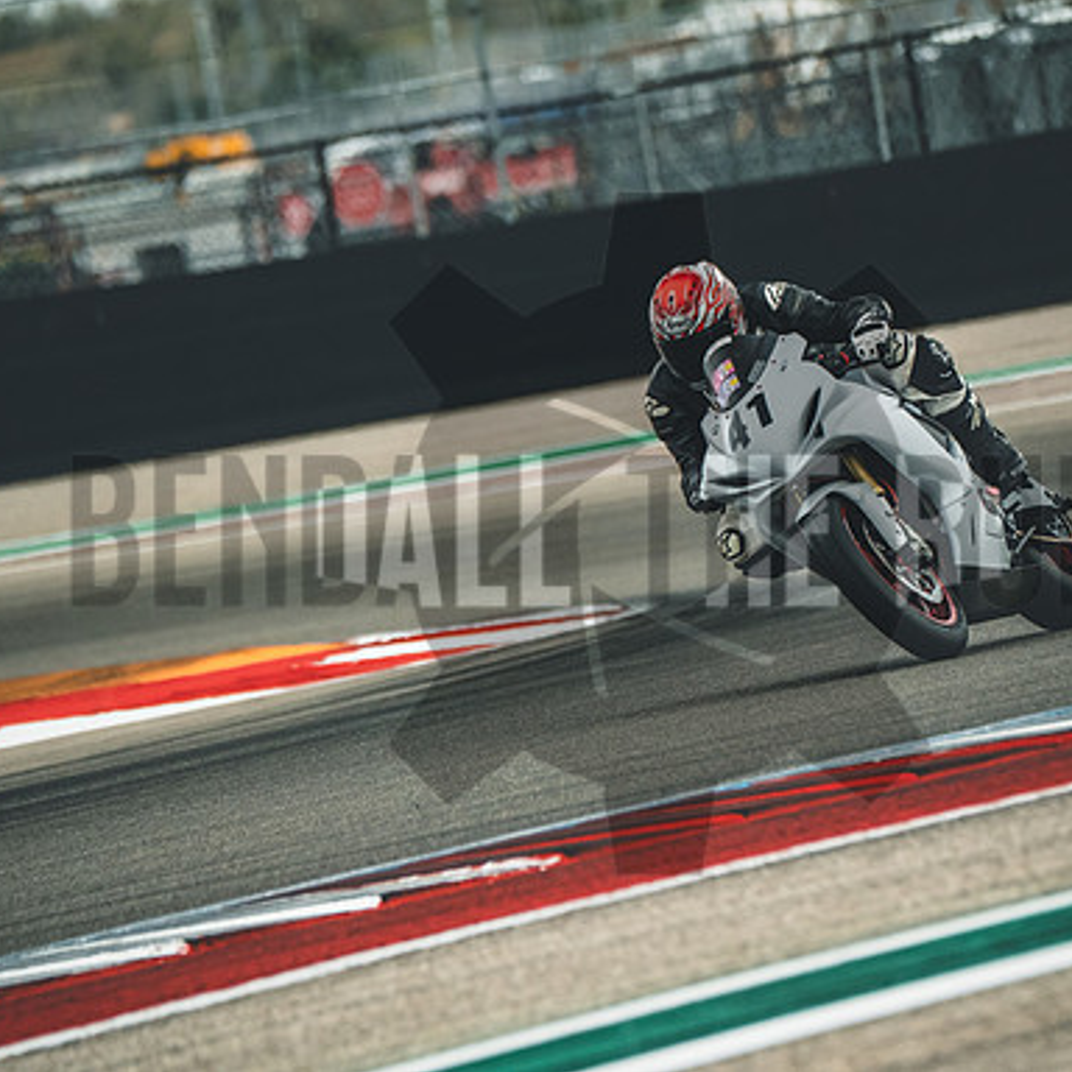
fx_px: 18920
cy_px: 535
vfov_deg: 3.2
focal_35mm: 540
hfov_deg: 3.2
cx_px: 659
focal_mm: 280.4
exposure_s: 1/2000
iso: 1600
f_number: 5.2
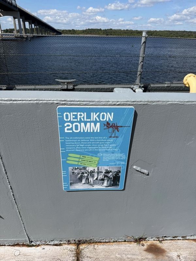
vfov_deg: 71.6
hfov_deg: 56.8
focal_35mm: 24
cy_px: 130
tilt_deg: -29.3
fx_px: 181
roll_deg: -1.0
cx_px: 98
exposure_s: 1/7353
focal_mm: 6.76
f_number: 1.78
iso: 80
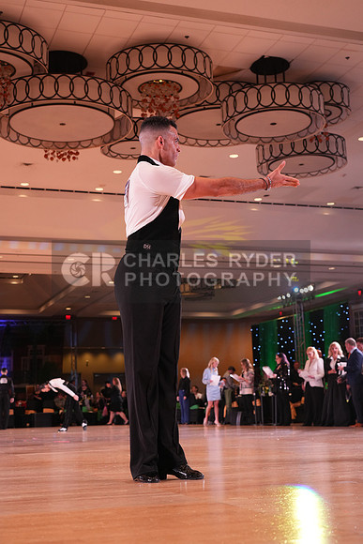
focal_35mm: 50
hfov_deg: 27.0
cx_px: 182
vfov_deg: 39.6
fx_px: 756
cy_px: 272
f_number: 4.5
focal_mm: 50
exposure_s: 1/200
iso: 1600
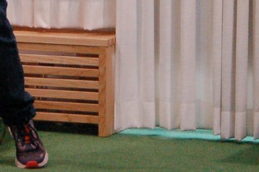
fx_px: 2680
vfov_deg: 3.6
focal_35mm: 373
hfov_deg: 5.5
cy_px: -142
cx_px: -37
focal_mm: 50
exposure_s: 1/125
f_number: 3.2
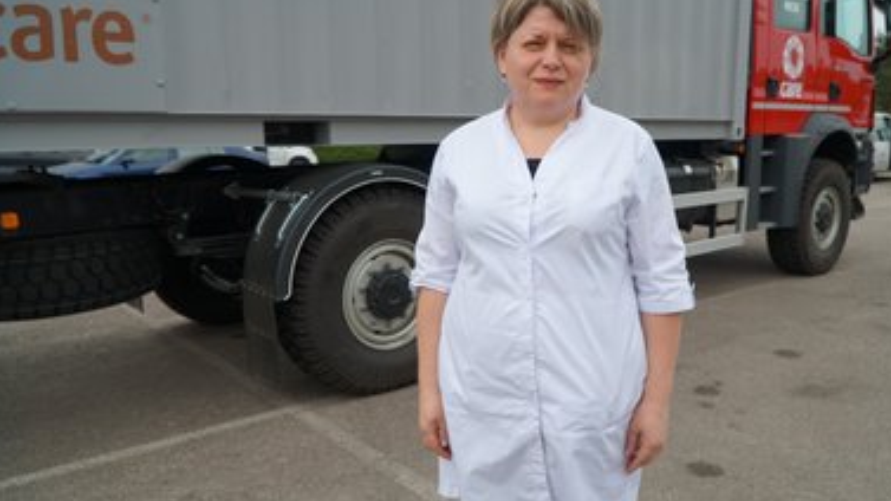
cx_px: 470
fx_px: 709
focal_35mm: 30
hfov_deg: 64.3
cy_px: 253
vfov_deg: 38.9
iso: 100
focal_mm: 18
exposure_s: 1/640
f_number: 4.5
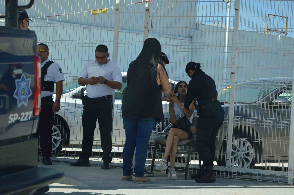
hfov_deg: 23.4
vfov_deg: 15.7
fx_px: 710
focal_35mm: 87
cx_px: 147
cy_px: 98
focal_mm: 58
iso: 100
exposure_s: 1/320
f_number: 5
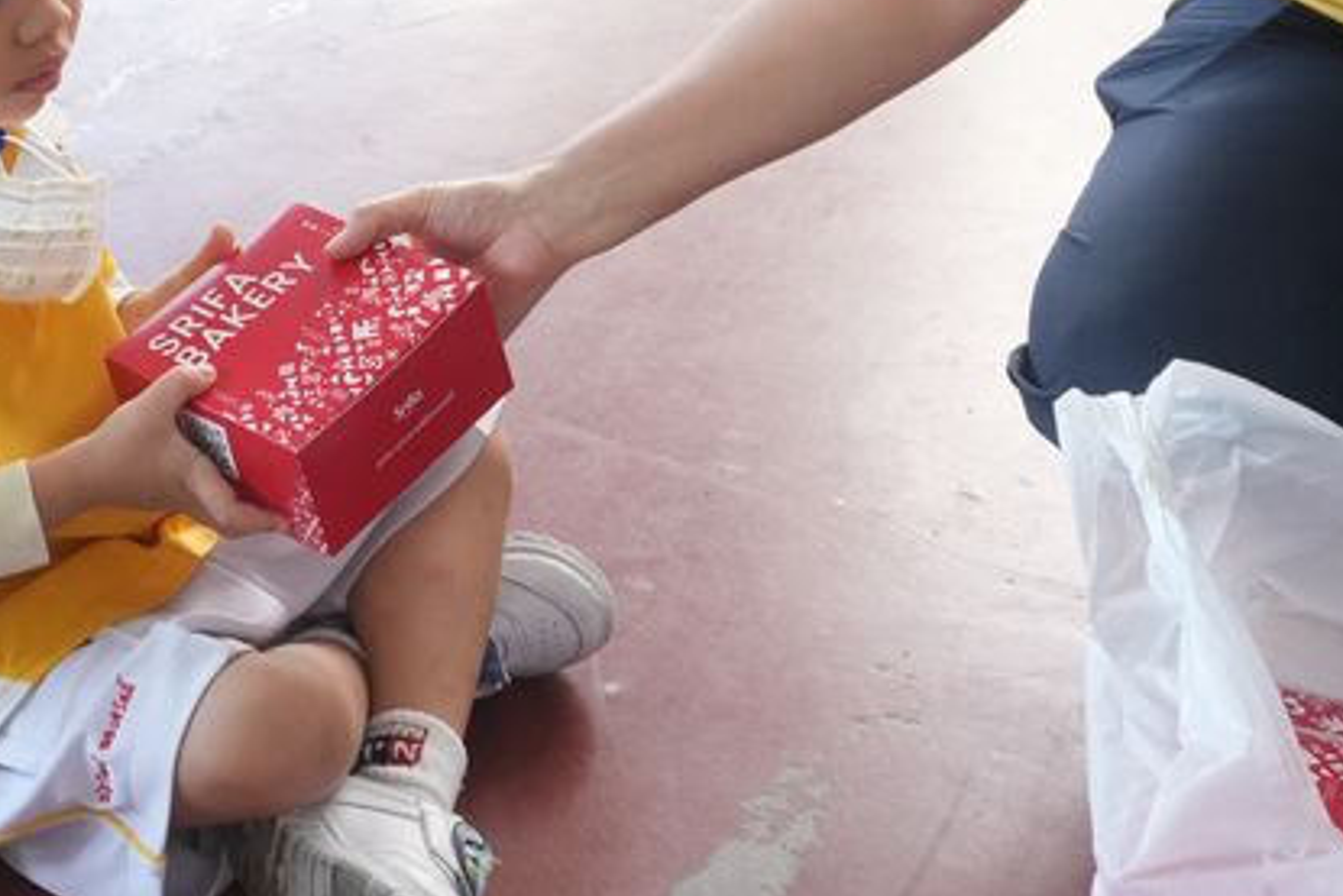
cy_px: -32
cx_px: 647
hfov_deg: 22.4
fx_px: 3396
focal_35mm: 91
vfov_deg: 14.8
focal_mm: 24
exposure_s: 1/200
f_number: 5.6
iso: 1000
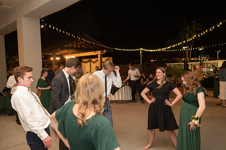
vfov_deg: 42.3
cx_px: 113
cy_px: 75
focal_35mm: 31
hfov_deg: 60.3
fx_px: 194
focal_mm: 31
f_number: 3.5
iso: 3200
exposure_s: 1/100
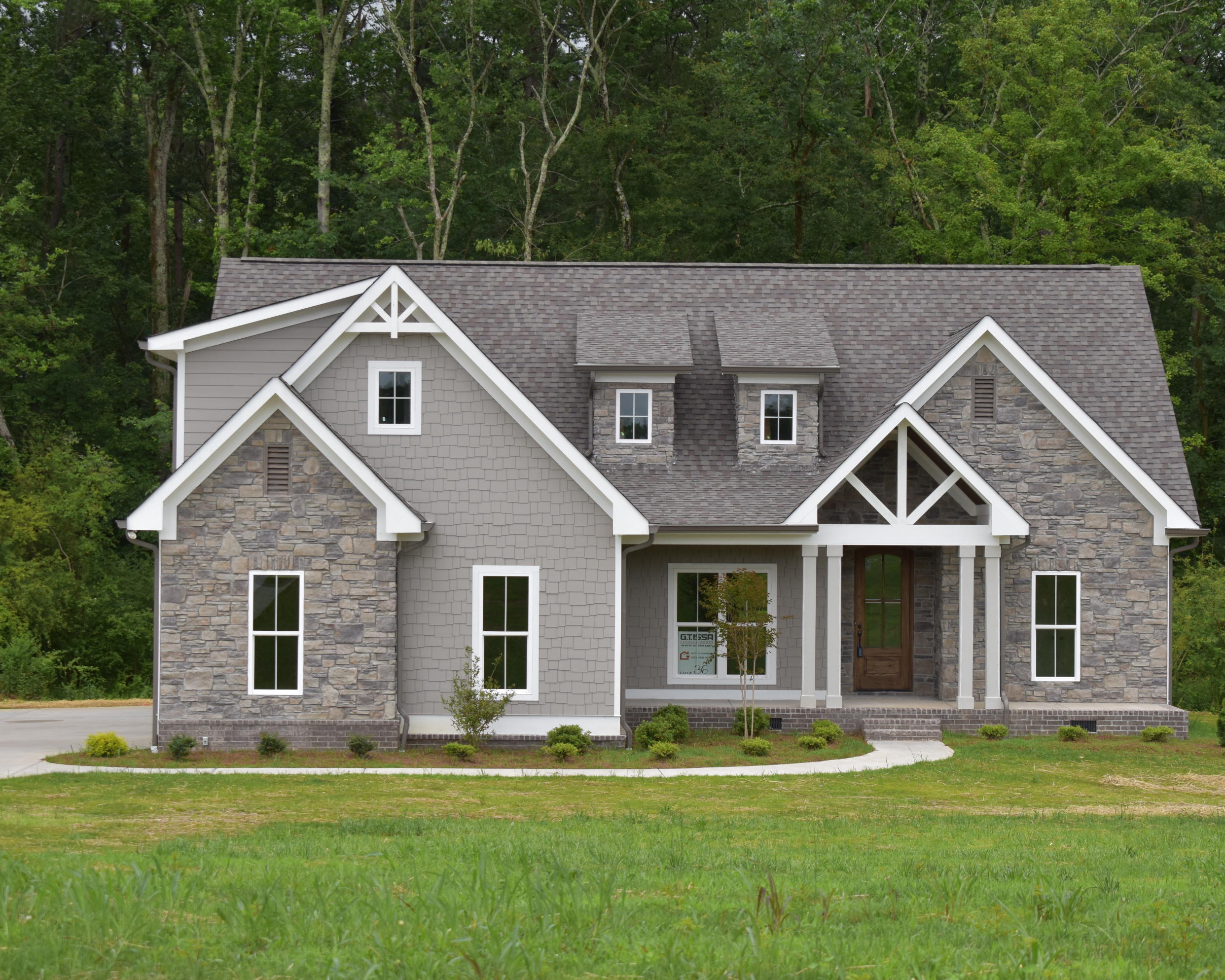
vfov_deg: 18.1
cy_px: 491
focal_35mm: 85
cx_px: 635
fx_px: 3082
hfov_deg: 22.5
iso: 200
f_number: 5.6
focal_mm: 50
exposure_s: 1/200
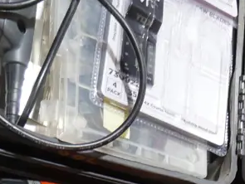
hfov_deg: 18.2
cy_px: 307
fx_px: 737
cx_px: 262
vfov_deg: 13.2
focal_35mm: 104
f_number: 3.6
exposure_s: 1/60
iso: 400
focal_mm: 15
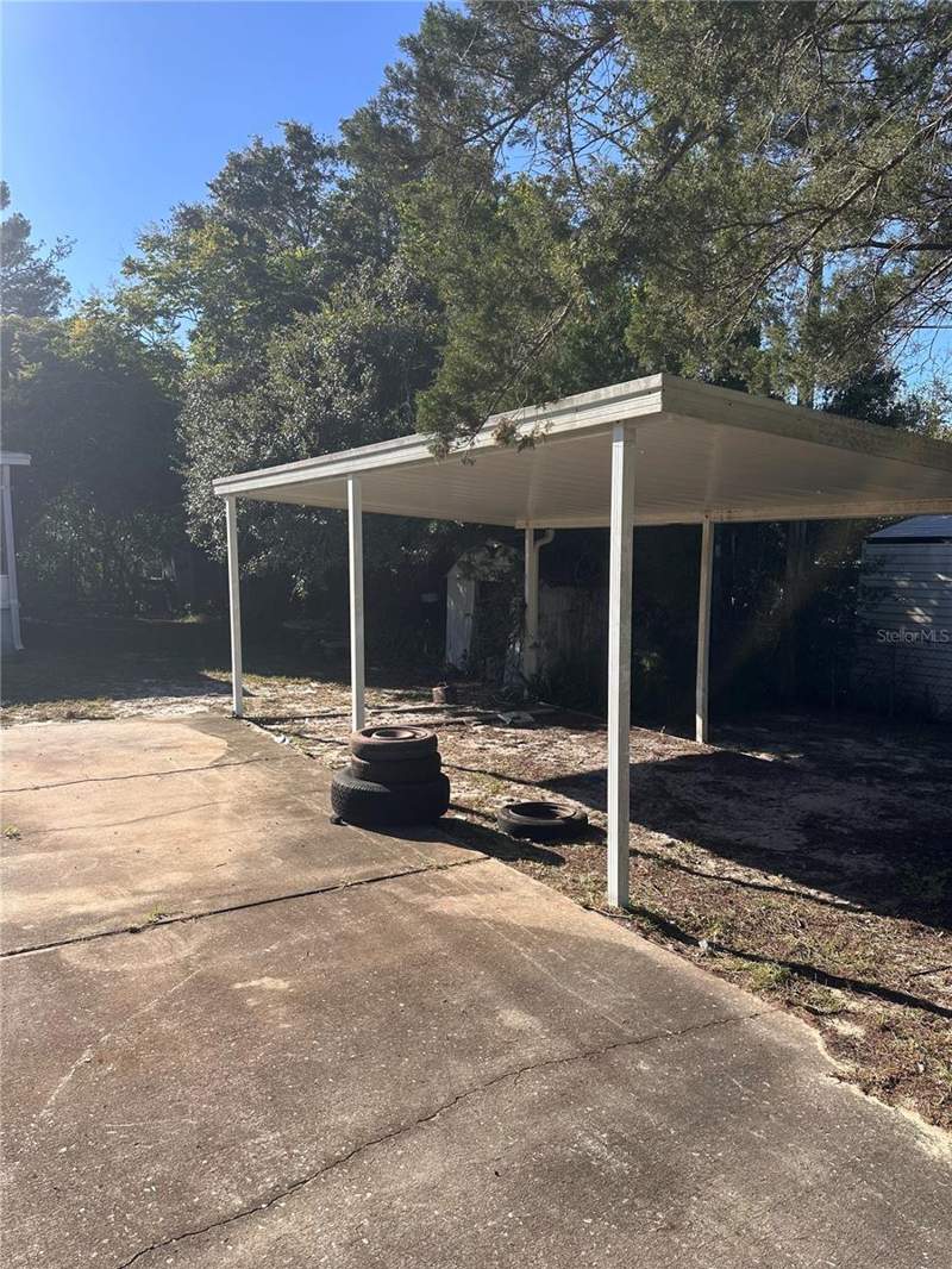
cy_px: 634
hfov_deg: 56.8
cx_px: 476
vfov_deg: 71.6
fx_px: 880
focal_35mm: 24
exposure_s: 1/2469
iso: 80
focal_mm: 6.86
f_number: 1.78
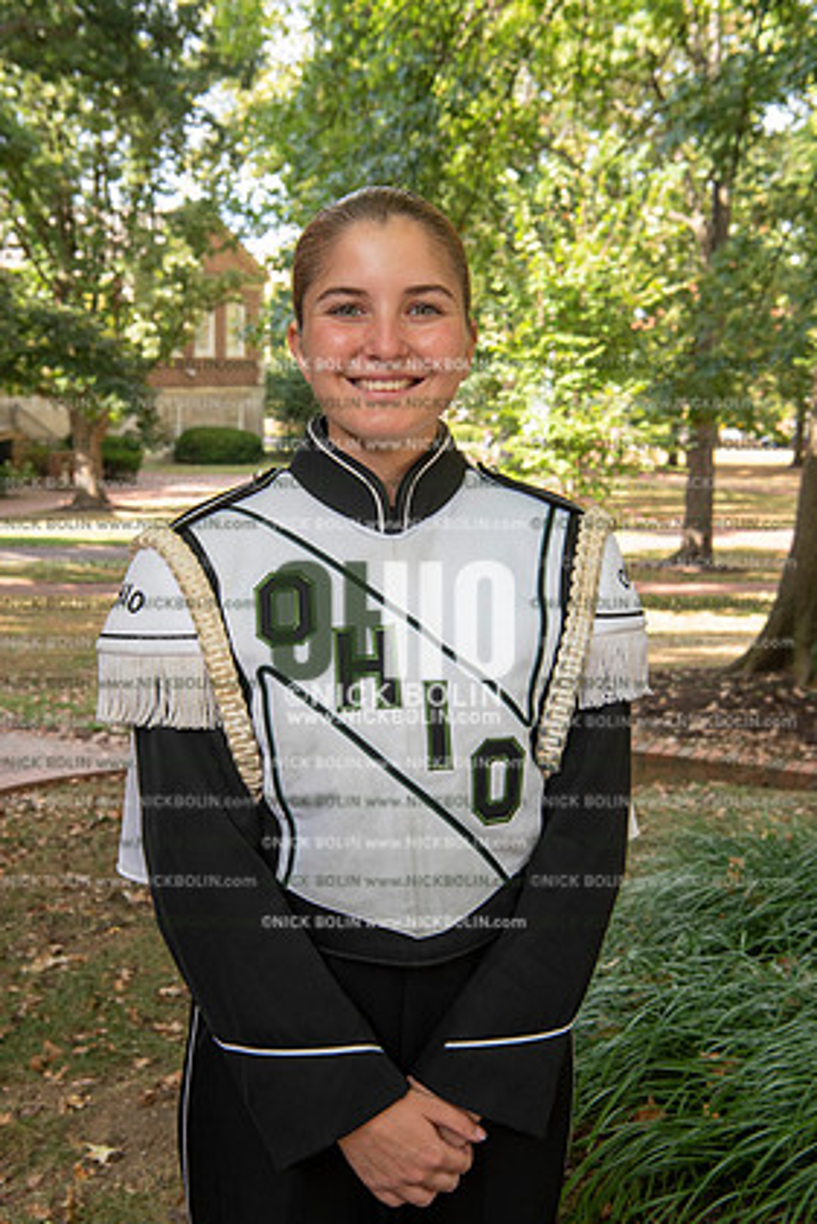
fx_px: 1599
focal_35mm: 47
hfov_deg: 28.7
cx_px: 393
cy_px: 643
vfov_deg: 41.9
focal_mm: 44
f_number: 8
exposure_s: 1/100
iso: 500
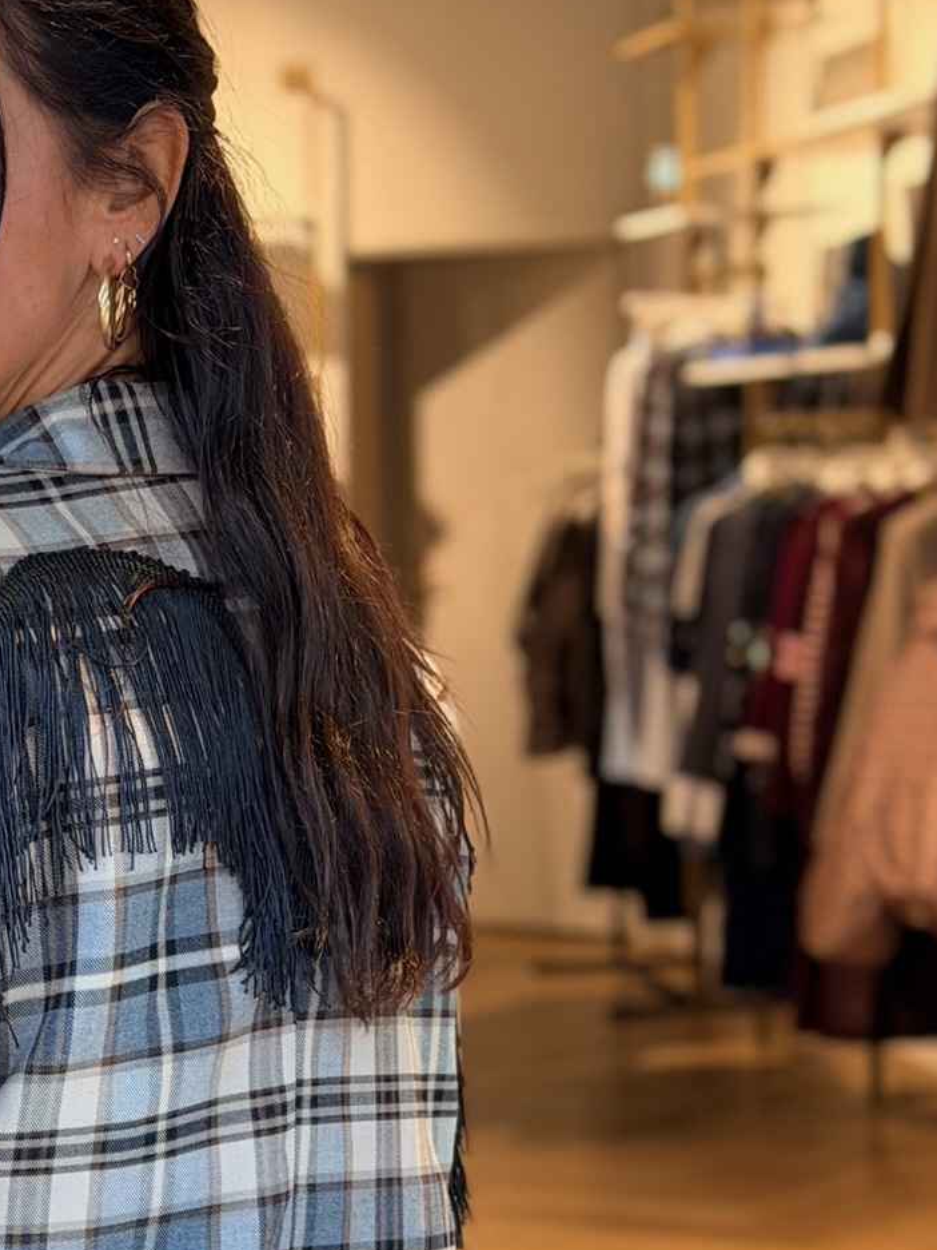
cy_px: 1098
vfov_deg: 18.4
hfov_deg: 13.9
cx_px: -13
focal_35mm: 105
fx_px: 3790
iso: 125
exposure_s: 1/100
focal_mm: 6.76
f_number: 1.78
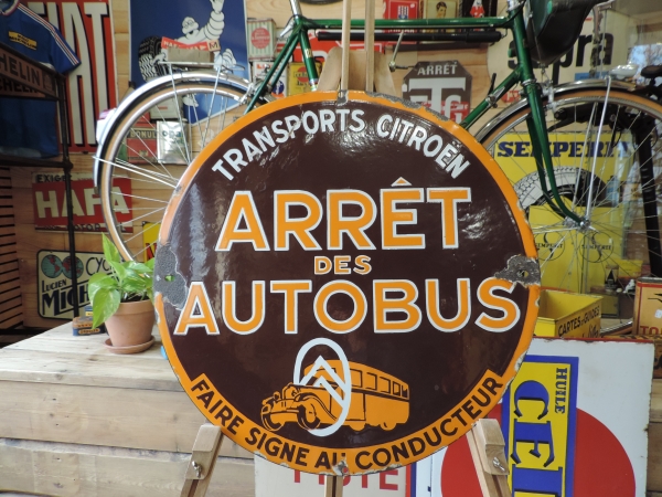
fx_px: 459
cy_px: 248
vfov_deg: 56.8
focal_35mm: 24
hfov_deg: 71.6
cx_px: 331
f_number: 3
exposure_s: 1/30
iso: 200
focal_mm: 4.3
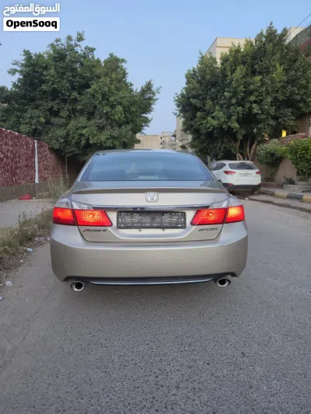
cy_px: 207
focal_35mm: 23
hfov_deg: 58.9
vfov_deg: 73.9
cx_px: 156
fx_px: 275
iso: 160
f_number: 1.4
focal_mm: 6.5
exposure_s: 1/100
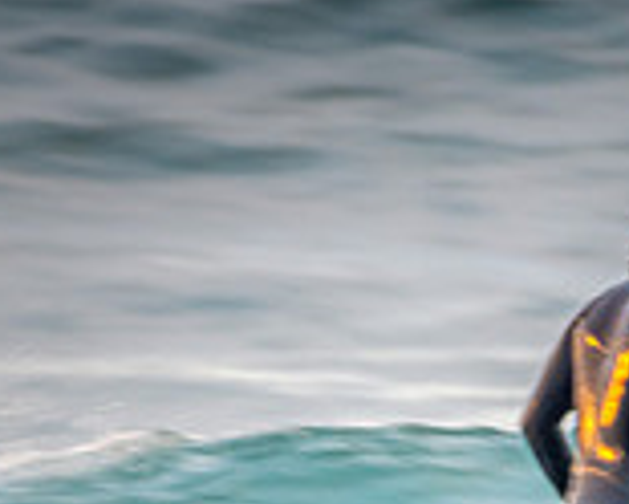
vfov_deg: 0.6
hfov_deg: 0.7
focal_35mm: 2628
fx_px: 48923
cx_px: 795
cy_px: 705
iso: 220
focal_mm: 500
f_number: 5.6
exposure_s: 1/40
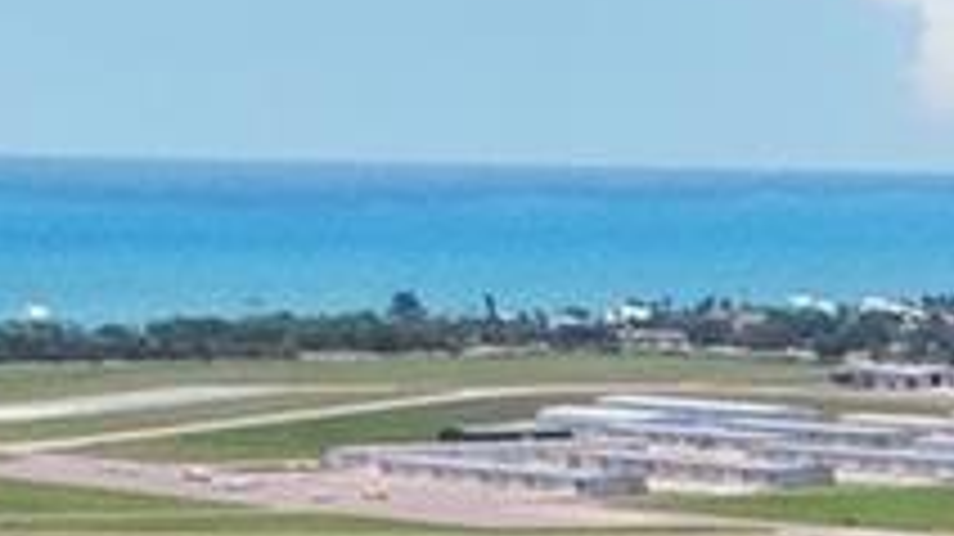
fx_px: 4399
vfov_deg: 6.0
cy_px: 2040
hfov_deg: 9.1
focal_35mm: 174
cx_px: 3128
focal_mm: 8.4
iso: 100
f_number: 2.8
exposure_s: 1/350
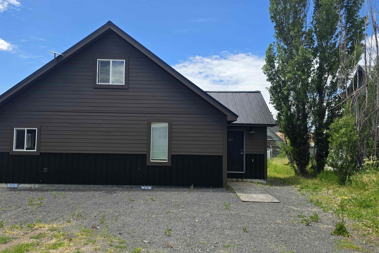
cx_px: 178
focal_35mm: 28
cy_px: 123
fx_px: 295
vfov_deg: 46.4
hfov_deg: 65.4
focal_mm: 6.3
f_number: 1.7
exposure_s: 1/3100
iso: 80
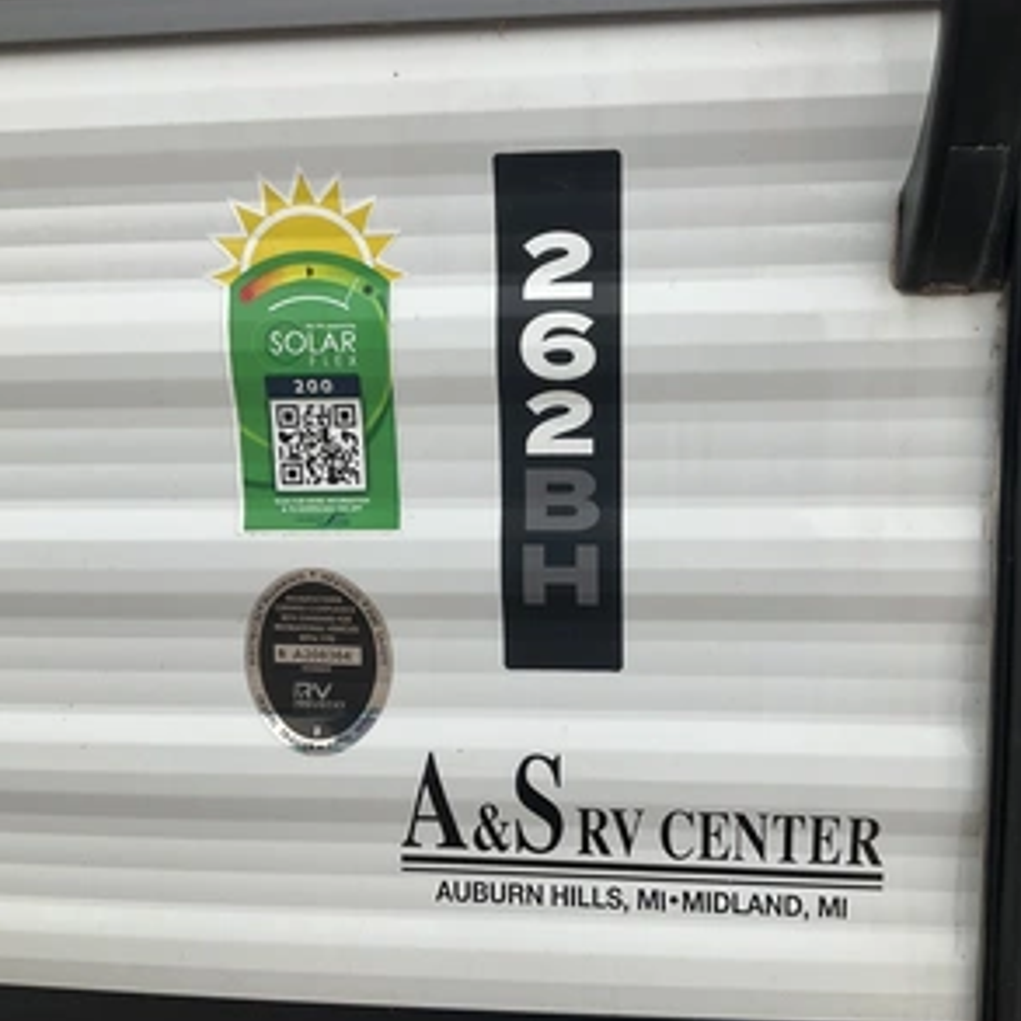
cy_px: 509
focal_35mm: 35
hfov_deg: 47.2
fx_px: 1168
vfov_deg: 47.2
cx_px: 554
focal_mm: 3
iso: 25
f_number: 1.8
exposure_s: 1/1451
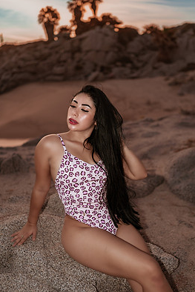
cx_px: 100
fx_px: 325
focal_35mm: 40
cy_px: 144
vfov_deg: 48.4
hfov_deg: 33.4
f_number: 1.8
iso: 100
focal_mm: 35
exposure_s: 1/200
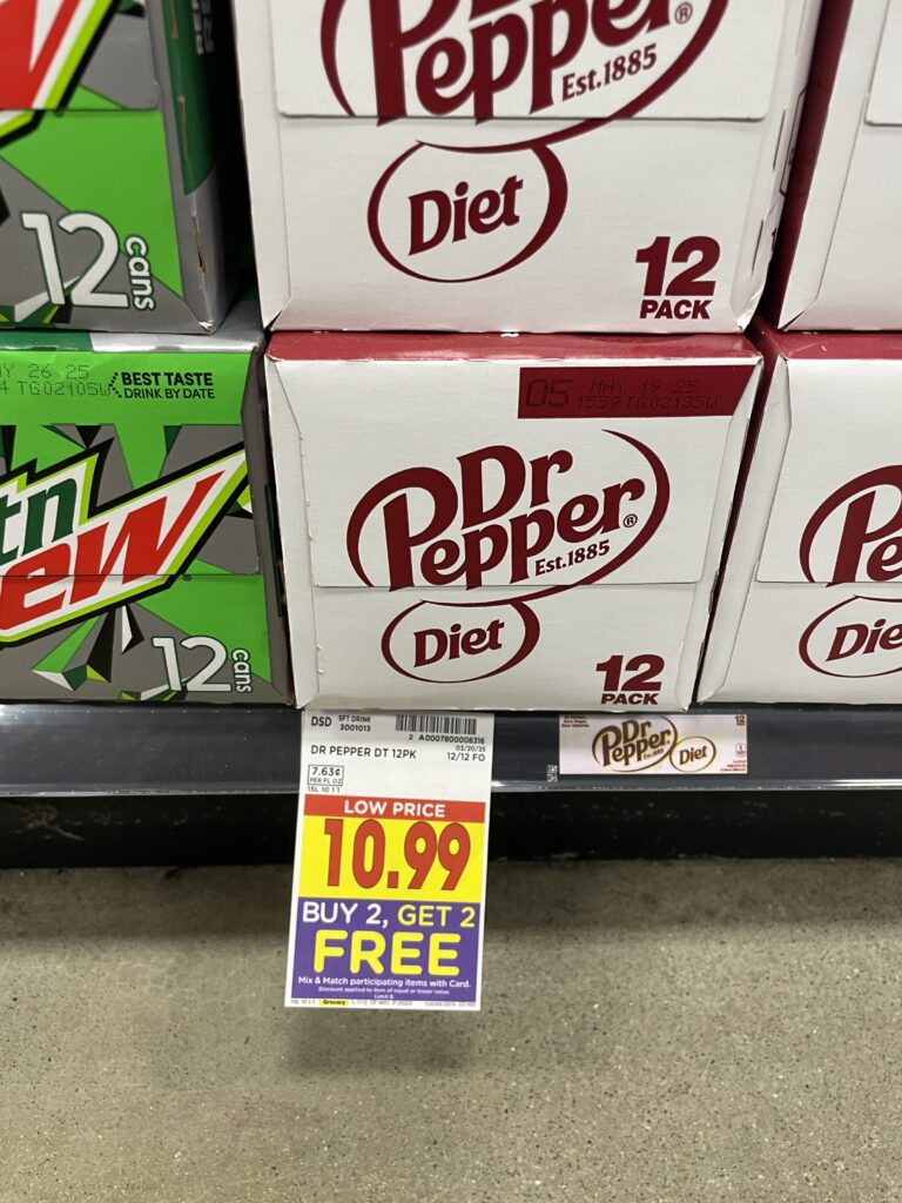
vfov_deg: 67.3
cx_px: 451
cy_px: 602
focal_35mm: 26
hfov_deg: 53.1
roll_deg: -1.8
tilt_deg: -34.2
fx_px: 903
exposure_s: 1/60
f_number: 1.6
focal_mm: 4.2
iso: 100
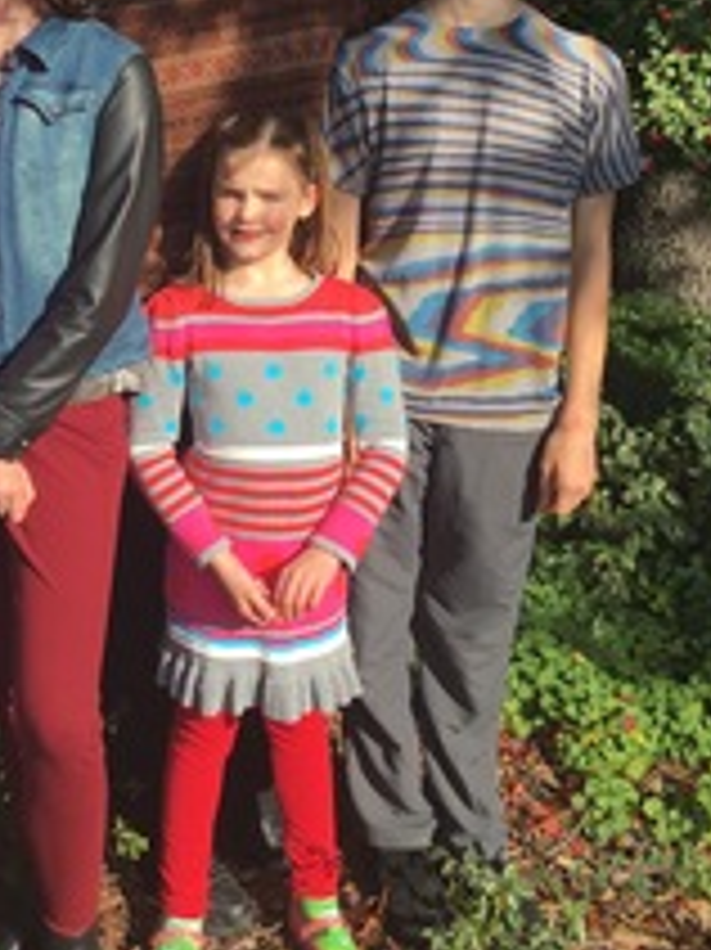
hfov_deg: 25.8
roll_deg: +2.6
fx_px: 1508
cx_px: 94
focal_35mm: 55
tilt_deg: -6.1
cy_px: 171
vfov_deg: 33.8
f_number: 2.2
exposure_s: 1/884
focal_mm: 4.15
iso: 25
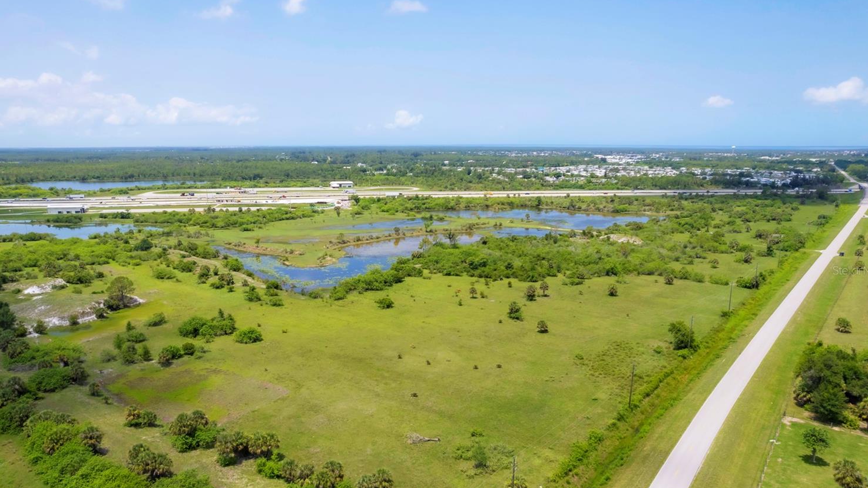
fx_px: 575
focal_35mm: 25
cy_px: 270
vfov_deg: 45.9
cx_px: 414
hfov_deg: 74.0
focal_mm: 8.38
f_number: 2.8
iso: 100
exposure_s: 1/2500
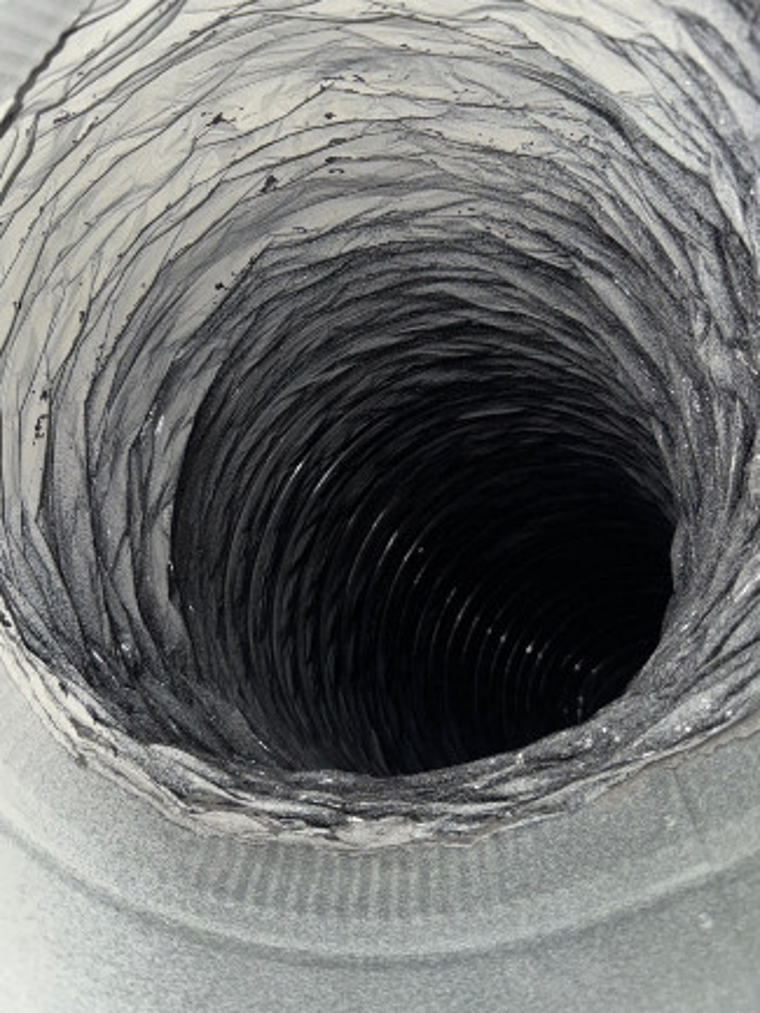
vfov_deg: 67.3
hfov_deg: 53.1
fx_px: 761
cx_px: 380
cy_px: 506
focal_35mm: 26
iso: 50
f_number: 1.8
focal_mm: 4.2
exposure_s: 1/121
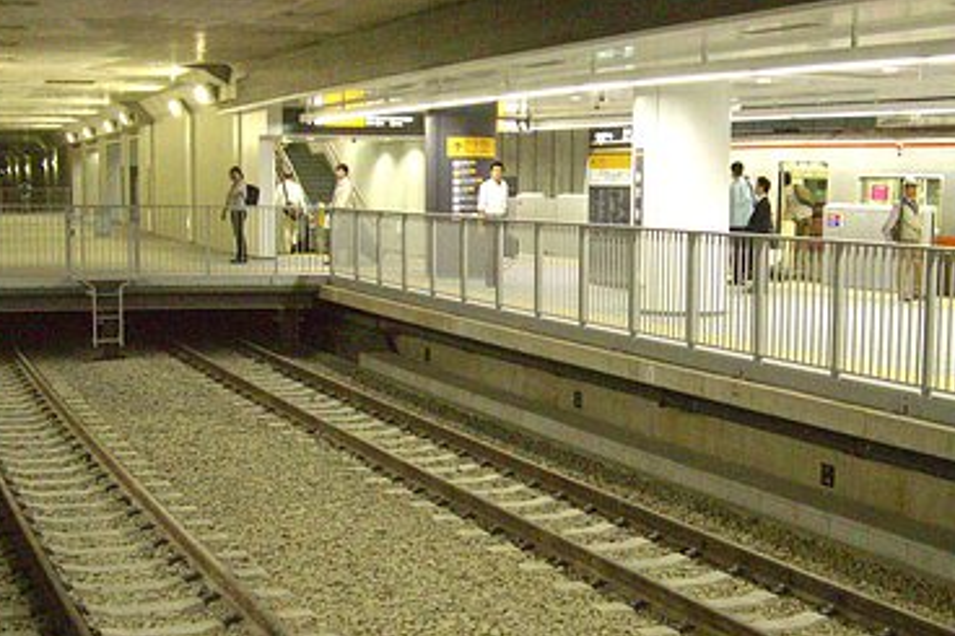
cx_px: 542
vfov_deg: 24.5
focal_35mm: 55
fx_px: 1458
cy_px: 434
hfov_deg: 36.2
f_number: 2.8
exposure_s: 1/100
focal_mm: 7.9
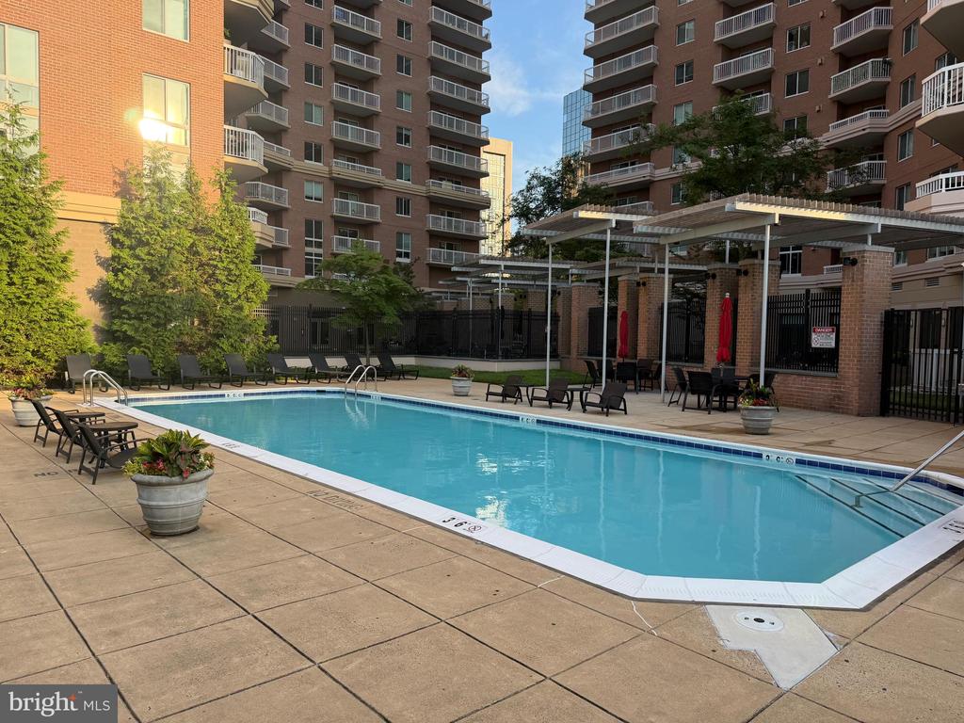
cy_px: 362
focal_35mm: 24
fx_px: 668
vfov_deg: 56.8
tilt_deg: -2.7
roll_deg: -0.4
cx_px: 482
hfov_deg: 71.6
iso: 100
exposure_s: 1/920
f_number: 1.78
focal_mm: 6.76
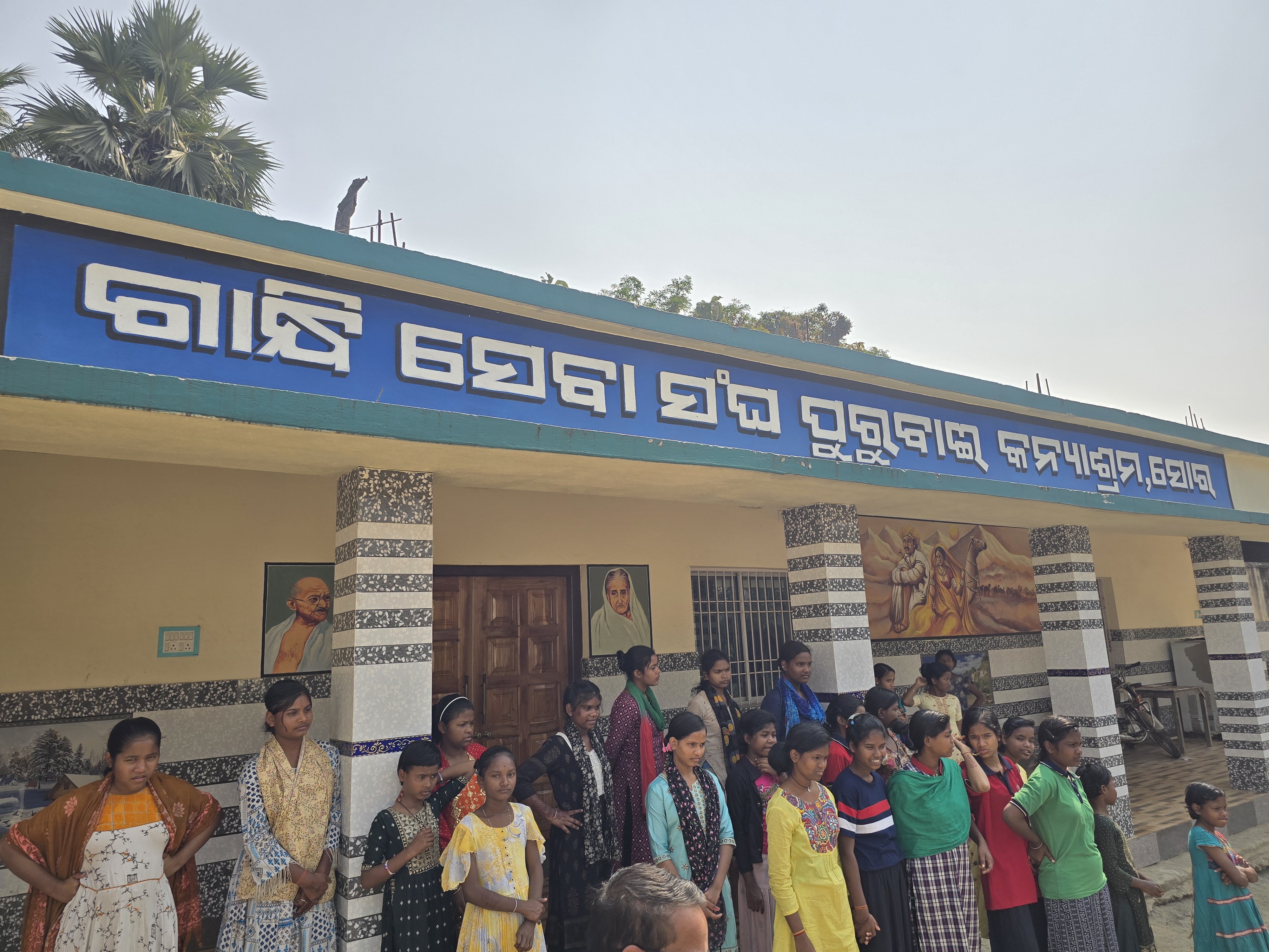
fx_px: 843
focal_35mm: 23
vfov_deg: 58.9
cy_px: 476
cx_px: 634
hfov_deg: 73.9
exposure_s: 1/917
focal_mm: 6.3
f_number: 1.7
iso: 12
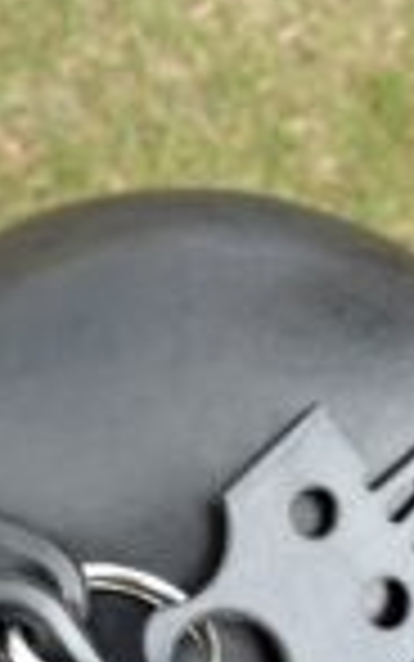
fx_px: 1172
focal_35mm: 65
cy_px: 522
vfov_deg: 30.8
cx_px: -50
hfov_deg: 19.2
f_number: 1.8
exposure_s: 1/33.3
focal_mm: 4.15
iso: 178
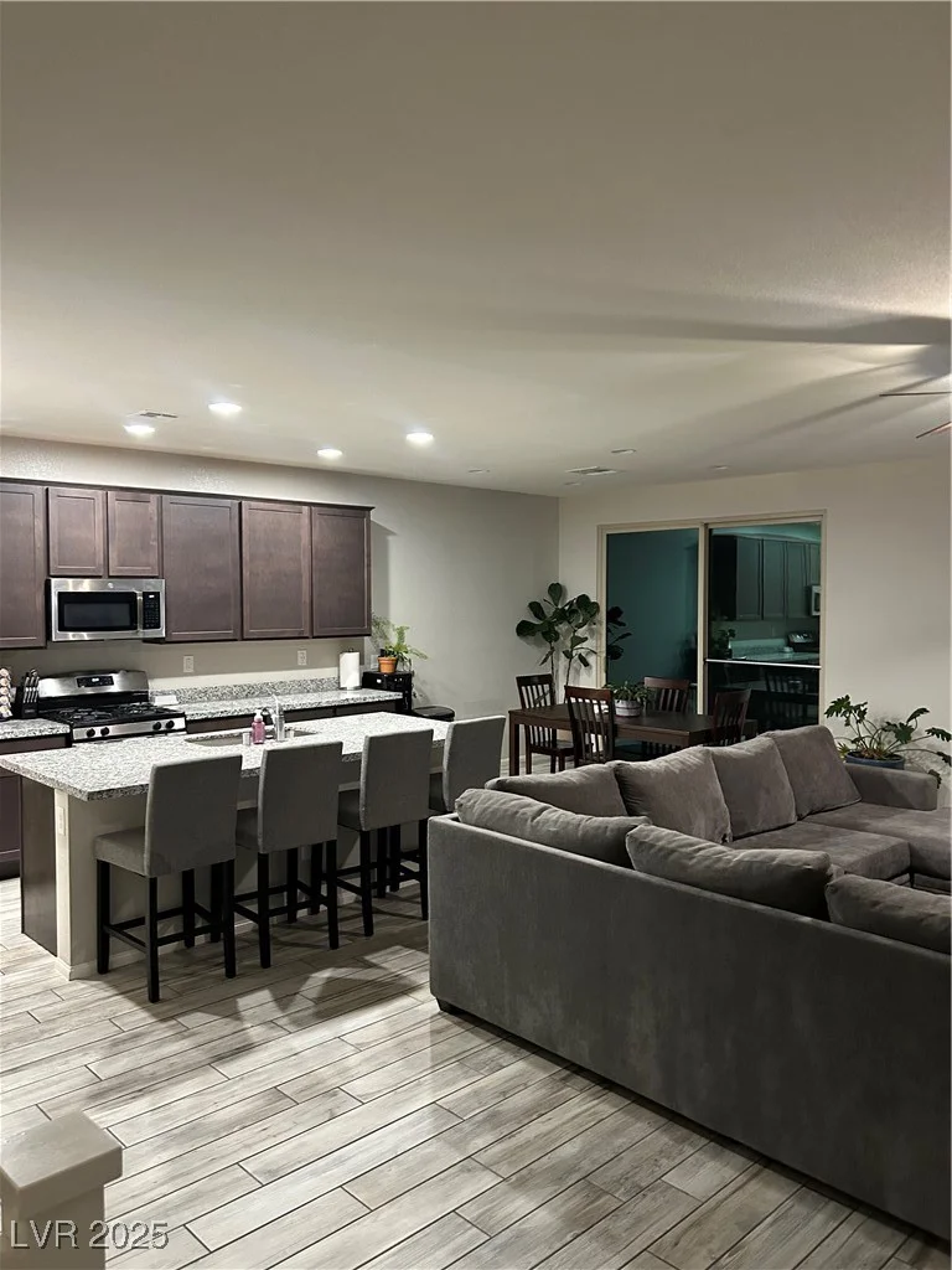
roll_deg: -0.2
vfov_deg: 67.3
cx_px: 476
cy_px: 635
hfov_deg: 53.1
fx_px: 953
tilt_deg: -1.2
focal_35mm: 26
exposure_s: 1/40
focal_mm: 5.7
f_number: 1.5
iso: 400
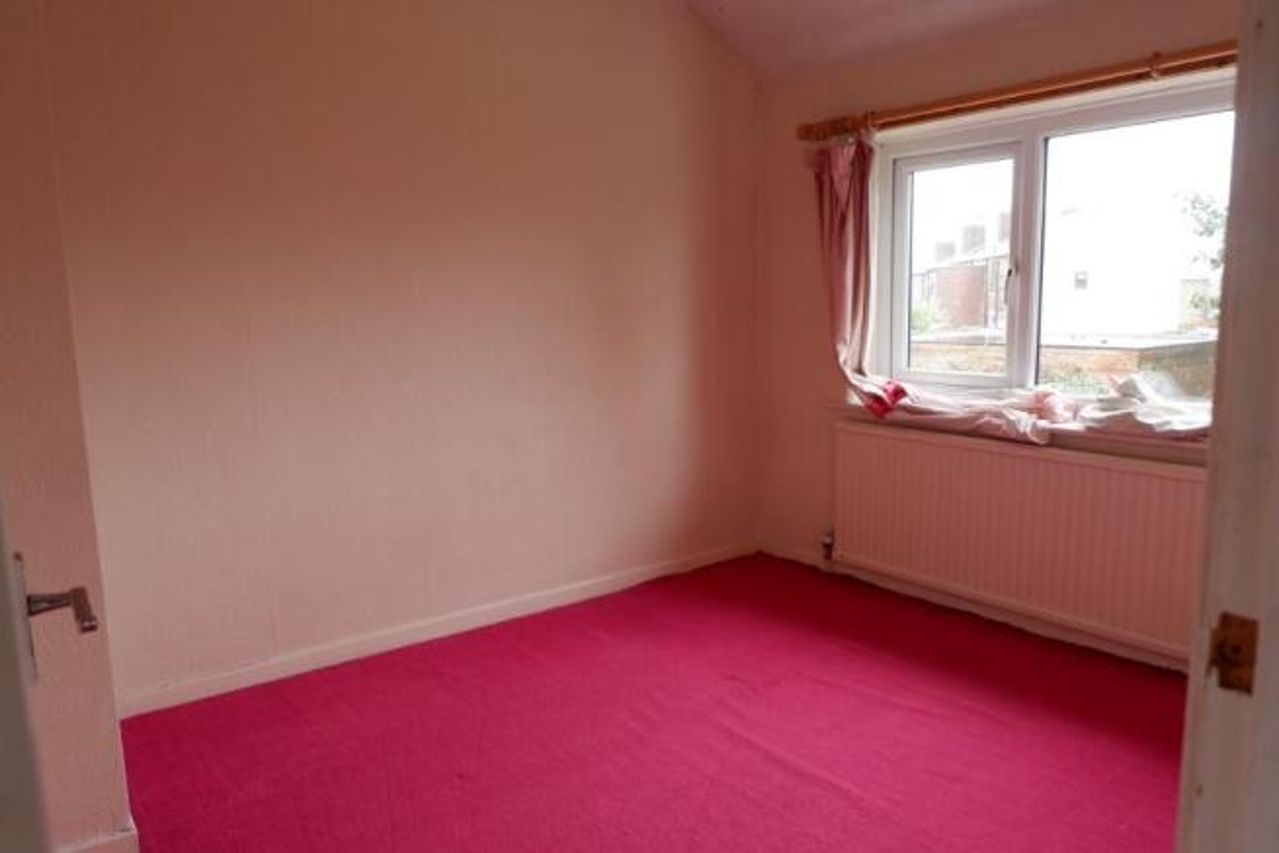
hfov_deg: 73.7
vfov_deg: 53.2
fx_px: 853
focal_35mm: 24
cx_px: 640
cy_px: 426
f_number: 3.5
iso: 200
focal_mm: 16
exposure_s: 1/34
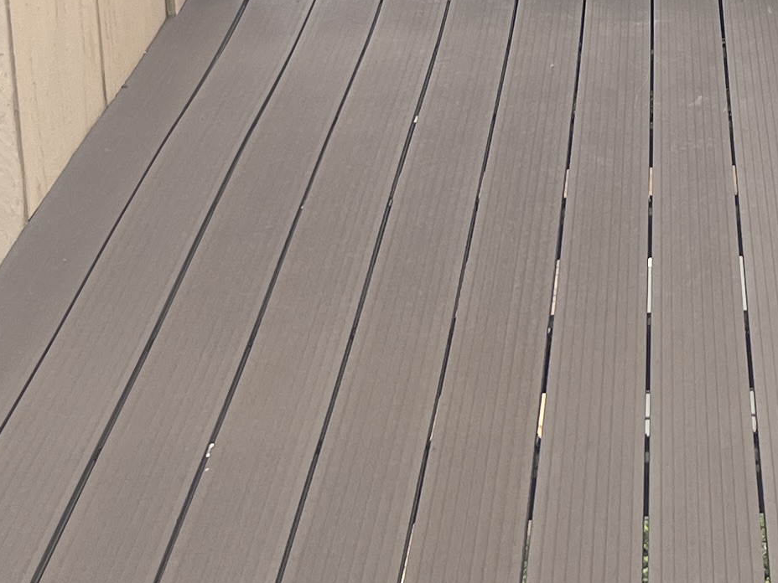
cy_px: -30
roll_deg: +1.9
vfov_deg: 12.9
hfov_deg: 17.2
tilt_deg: -12.5
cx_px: 702
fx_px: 2540
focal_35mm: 113
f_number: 1.6
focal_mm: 5.1
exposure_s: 1/1325
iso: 50
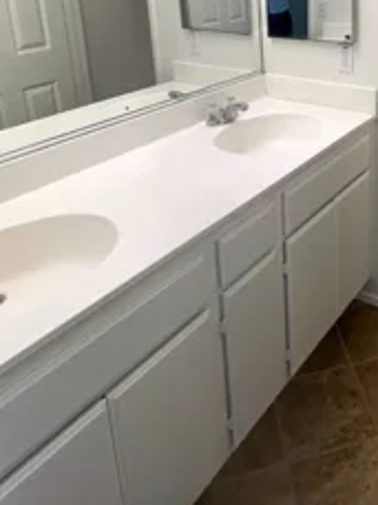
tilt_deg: -11.8
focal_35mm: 32
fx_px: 466
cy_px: 93
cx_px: 340
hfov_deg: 40.8
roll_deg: -0.3
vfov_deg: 52.7
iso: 64
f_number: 1.8
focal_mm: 1.57
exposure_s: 1/120
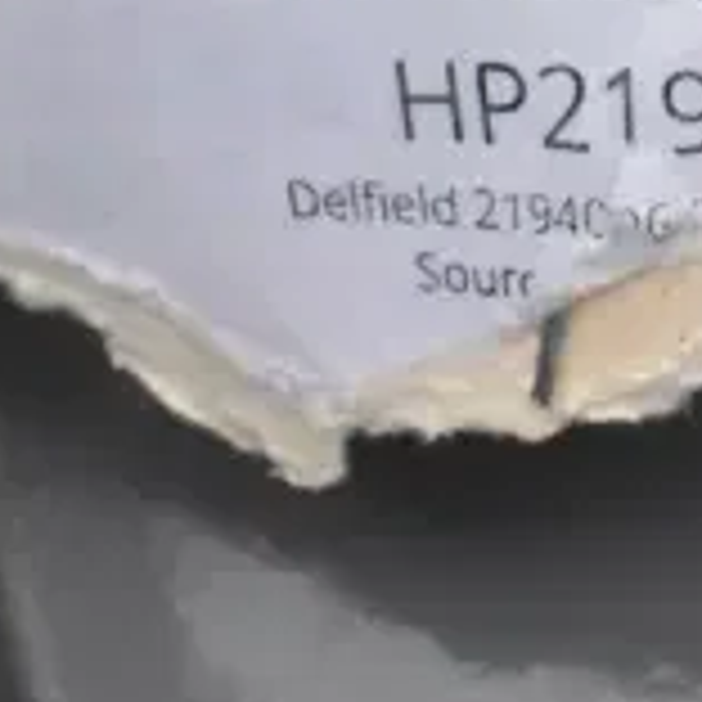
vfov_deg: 11.8
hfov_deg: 11.8
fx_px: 3319
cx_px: 900
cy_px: -133
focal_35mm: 145
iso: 6400
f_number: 14
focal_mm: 29
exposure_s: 1/800
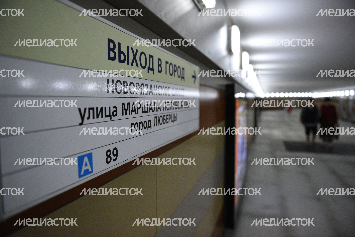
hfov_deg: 69.4
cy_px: 118
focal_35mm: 26
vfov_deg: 49.6
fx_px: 256
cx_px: 178
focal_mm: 26
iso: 3200
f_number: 2.8
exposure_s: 1/1000
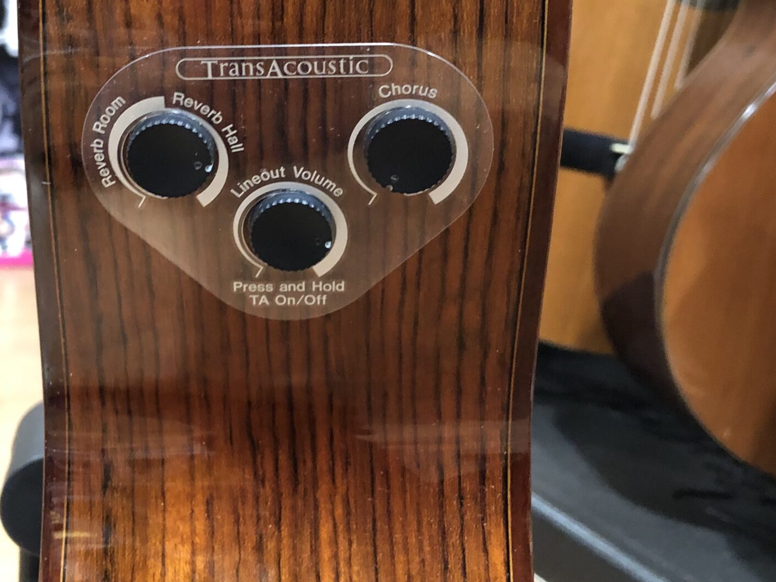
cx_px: 255
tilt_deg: -12.6
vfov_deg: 28.4
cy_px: 214
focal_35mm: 51
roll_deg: -9.1
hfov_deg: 37.1
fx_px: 1143
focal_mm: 3.99
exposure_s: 1/4
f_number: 1.8
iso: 100
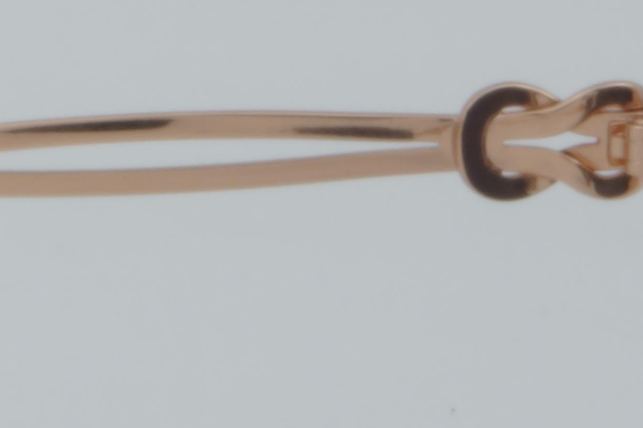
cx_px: -405
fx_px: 6537
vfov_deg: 3.7
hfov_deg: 5.6
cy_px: 664
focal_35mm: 366
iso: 100
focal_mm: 50
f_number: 32
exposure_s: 1/4
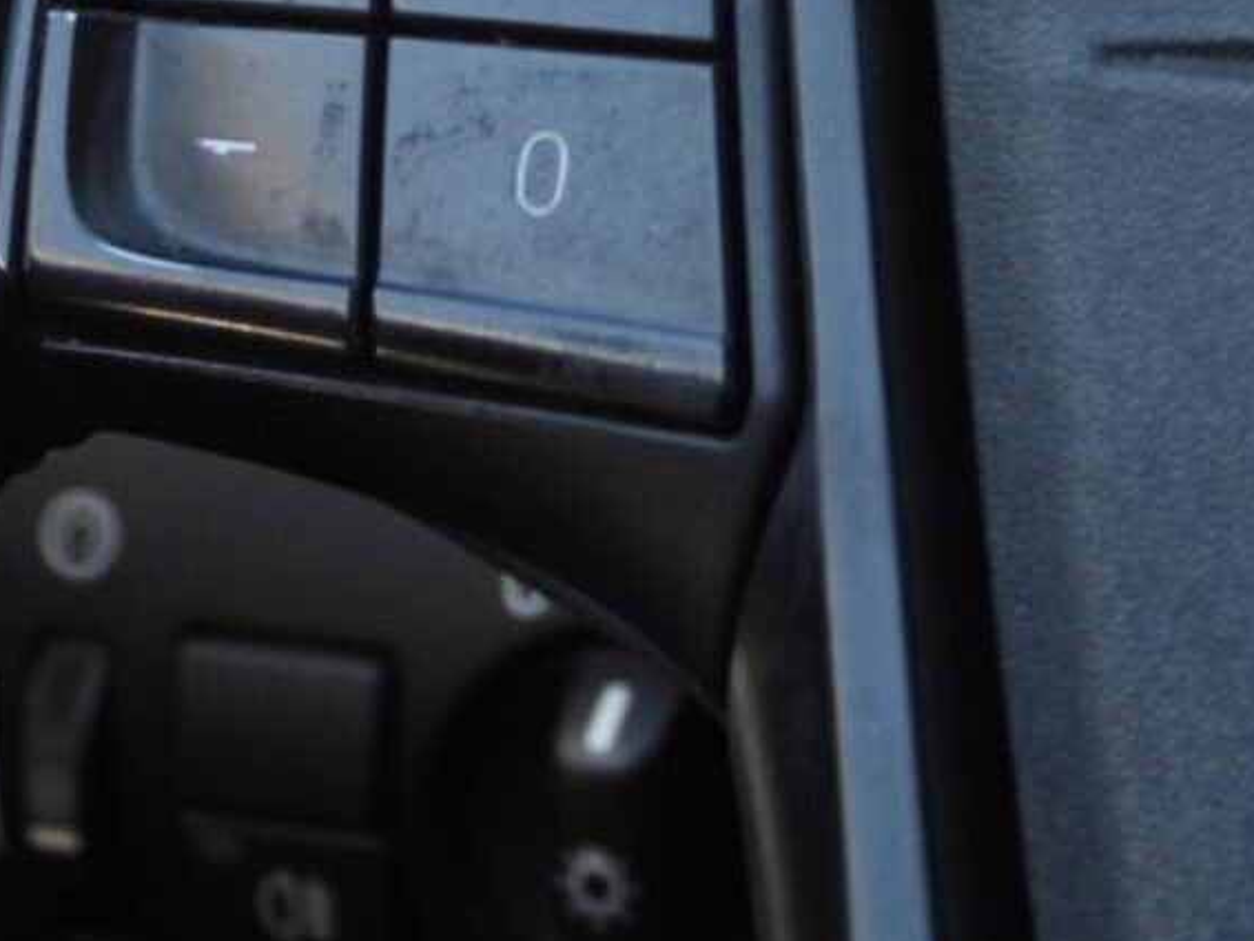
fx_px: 13844
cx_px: 290
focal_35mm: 382
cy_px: -73
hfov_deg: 5.2
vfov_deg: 3.9
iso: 100
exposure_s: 1/100
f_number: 4
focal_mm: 24.3
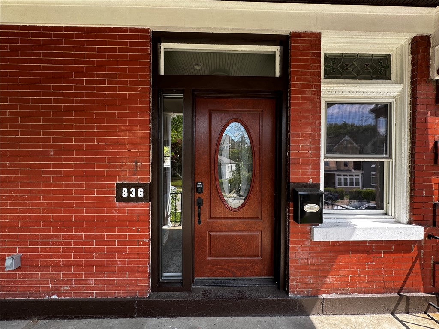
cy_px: 164
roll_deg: -0.5
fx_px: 178
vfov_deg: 85.7
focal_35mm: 14
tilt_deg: -1.2
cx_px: 220
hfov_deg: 102.1
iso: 40
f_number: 2.2
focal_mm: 2.22
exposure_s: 1/162
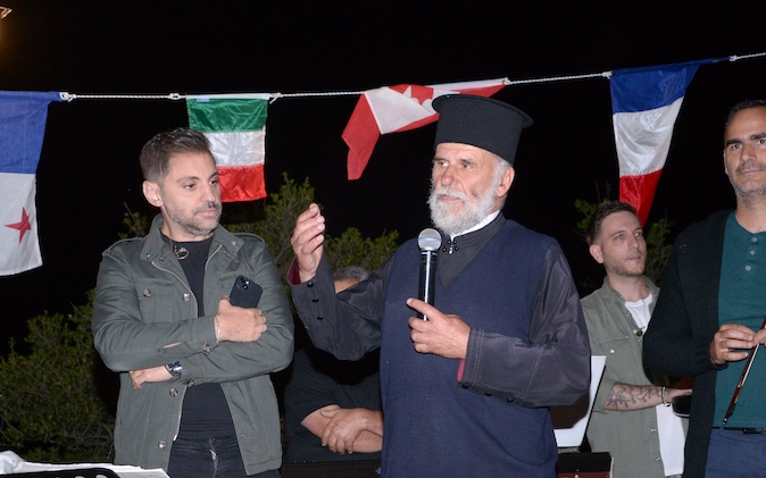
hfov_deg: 25.5
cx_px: 366
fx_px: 1691
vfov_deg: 16.1
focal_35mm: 81
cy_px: 289
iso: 1600
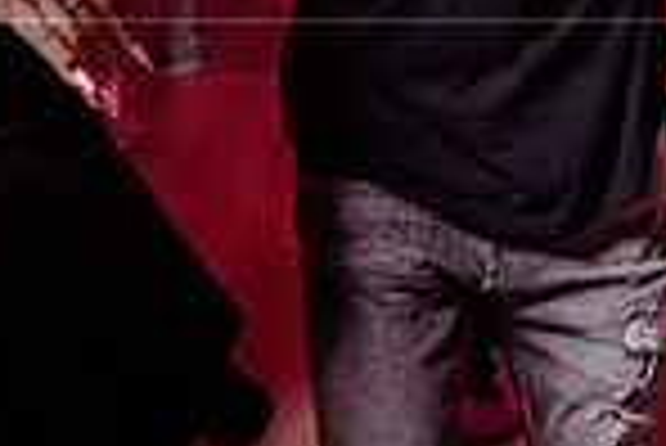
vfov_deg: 13.9
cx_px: 522
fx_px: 1741
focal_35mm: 94
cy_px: -160
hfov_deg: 21.4
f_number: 3.2
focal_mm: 24
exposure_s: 1/50
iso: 800
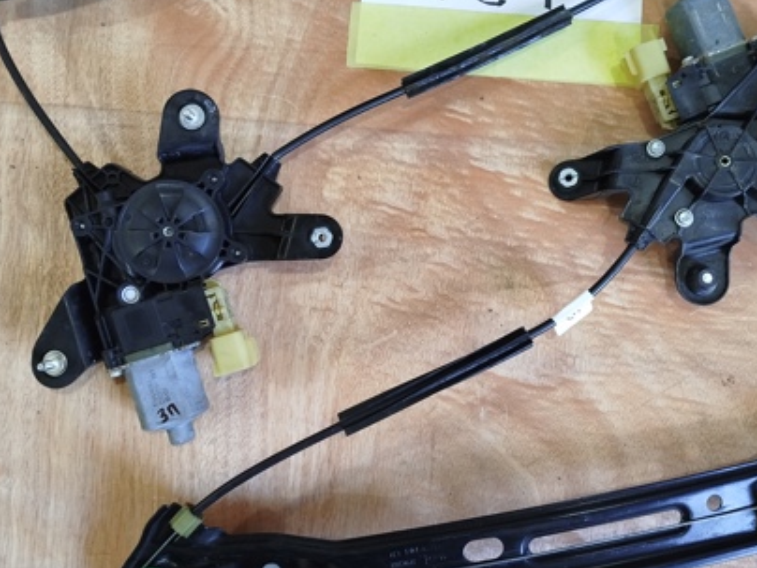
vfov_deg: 37.6
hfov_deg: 48.8
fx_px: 831
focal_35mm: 38
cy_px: 242
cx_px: 444
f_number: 1.7
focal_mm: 5.31
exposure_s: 1/33
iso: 400
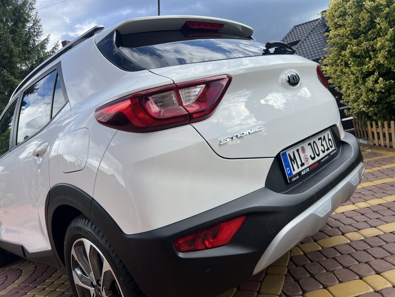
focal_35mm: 26
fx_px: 297
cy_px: 148
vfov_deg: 53.1
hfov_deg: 67.3
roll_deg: +13.2
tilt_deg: -5.2
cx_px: 198
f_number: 1.5
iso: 50
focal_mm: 5.7
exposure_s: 1/1934
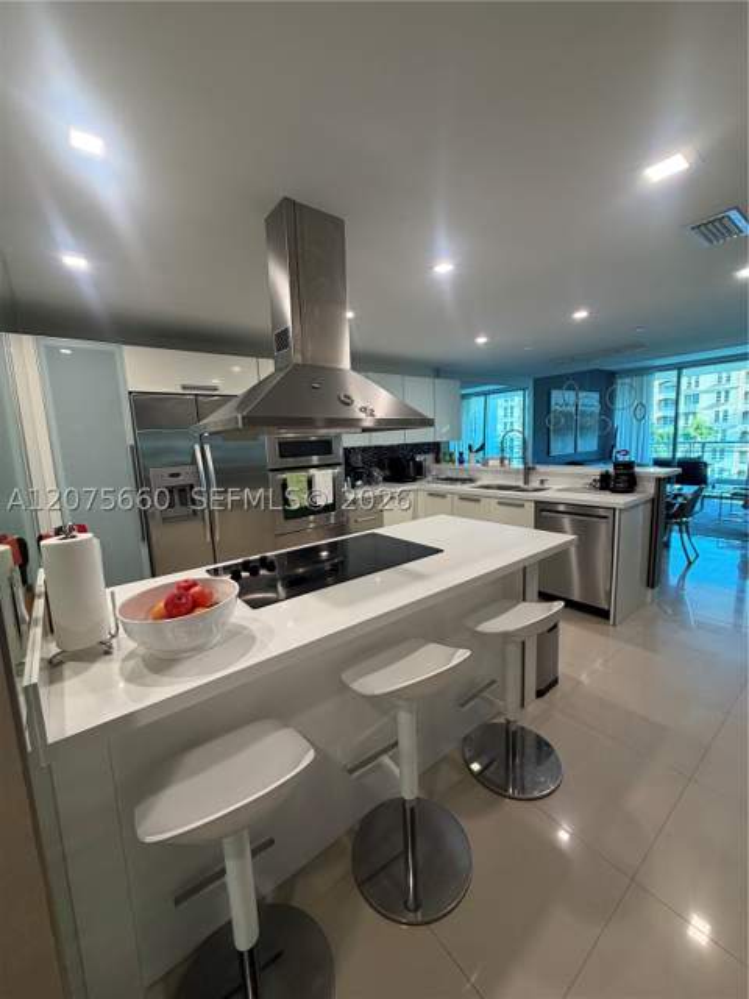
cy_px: 500
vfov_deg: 102.1
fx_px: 404
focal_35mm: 14
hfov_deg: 85.7
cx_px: 374
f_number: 2.2
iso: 160
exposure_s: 1/60
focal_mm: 2.22
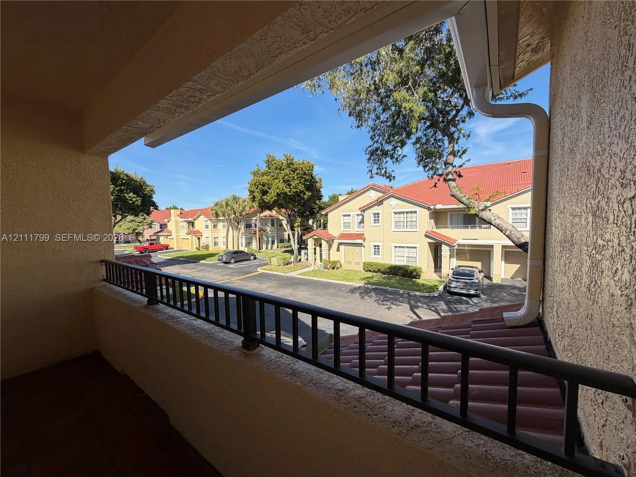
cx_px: 318
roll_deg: +2.1
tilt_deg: -3.1
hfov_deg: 102.1
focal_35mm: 14
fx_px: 257
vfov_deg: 85.7
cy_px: 238
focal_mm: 2.22
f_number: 2.2
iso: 32
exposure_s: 1/770
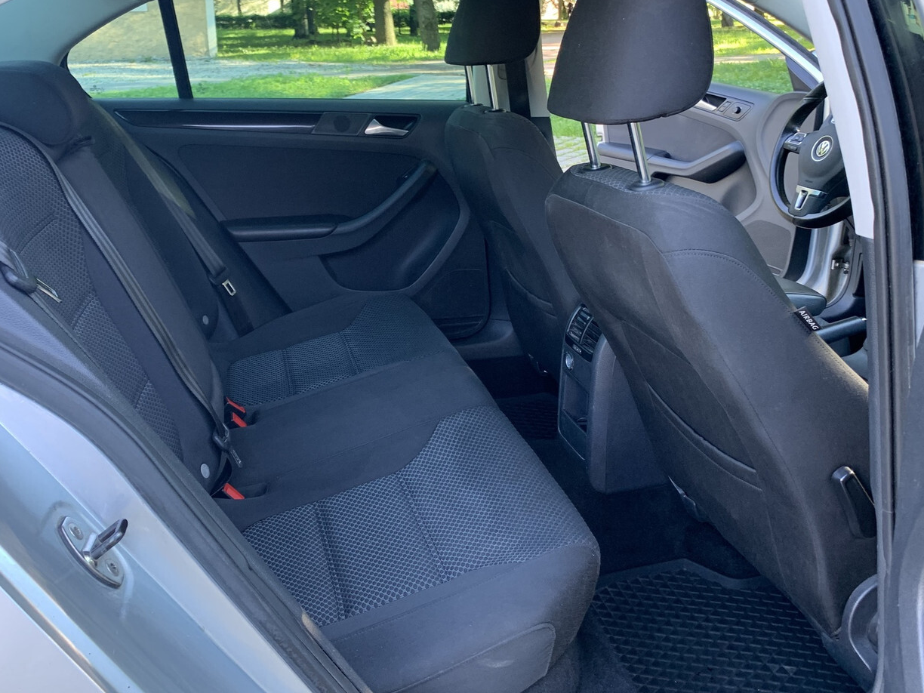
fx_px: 908
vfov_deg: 41.7
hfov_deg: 53.9
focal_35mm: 34
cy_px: 288
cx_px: 439
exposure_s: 1/71
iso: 100
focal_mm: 4.25
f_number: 1.8
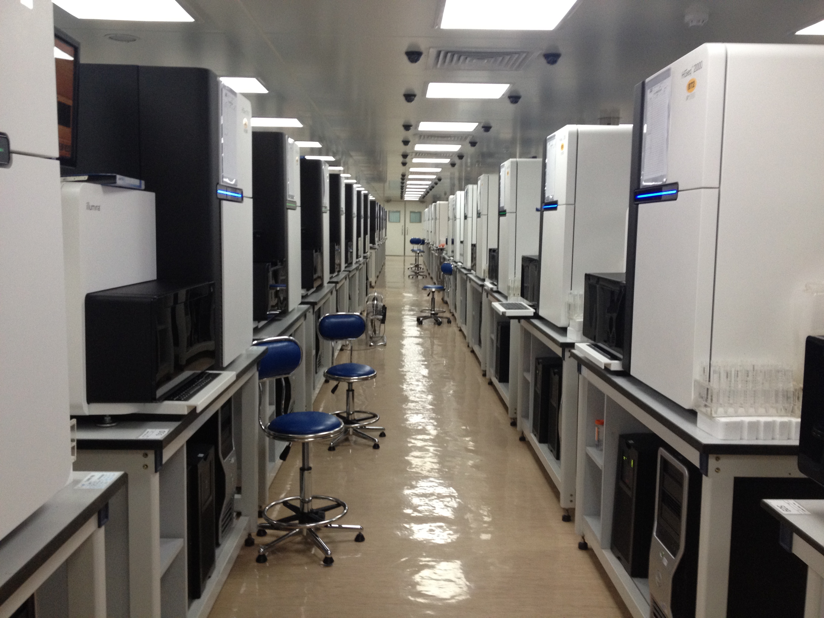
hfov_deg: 52.6
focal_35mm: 35
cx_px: 412
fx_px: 833
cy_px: 309
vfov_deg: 40.7
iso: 160
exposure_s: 1/20
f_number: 2.4
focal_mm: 4.28
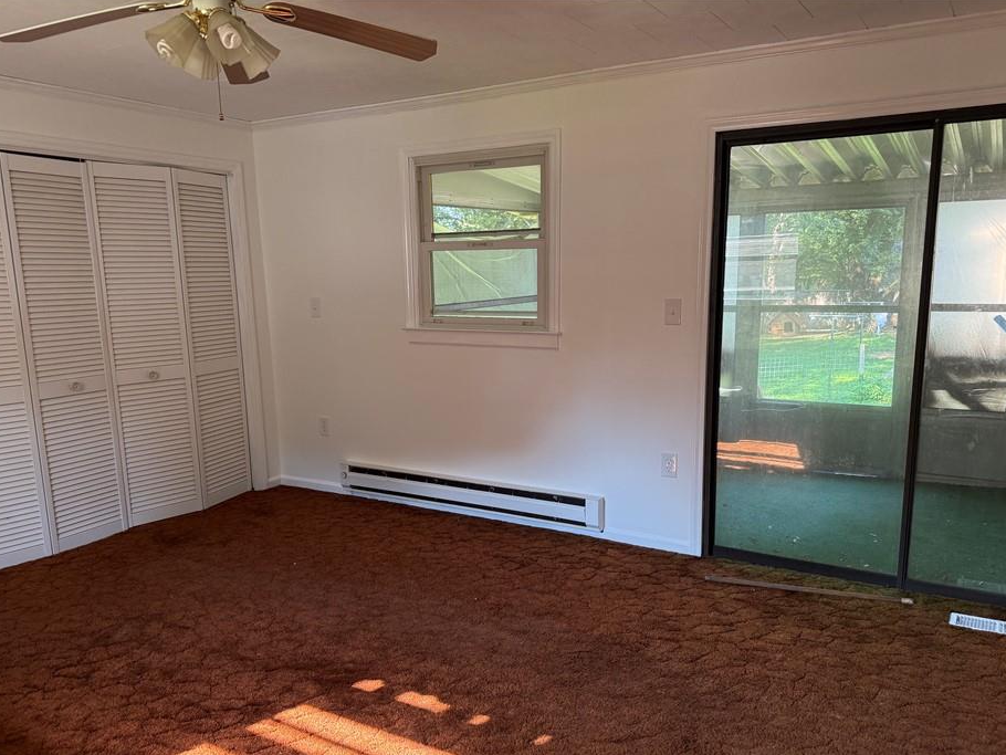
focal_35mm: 27
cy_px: 421
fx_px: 785
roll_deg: +1.4
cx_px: 520
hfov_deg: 65.3
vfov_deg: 51.3
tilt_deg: -9.7
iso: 200
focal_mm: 6.76
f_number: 1.78
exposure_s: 1/111
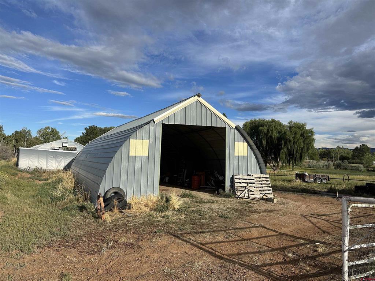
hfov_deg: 71.6
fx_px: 260
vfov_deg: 56.8
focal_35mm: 24
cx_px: 188
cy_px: 140
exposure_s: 1/3472
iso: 80
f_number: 1.78
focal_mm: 6.86
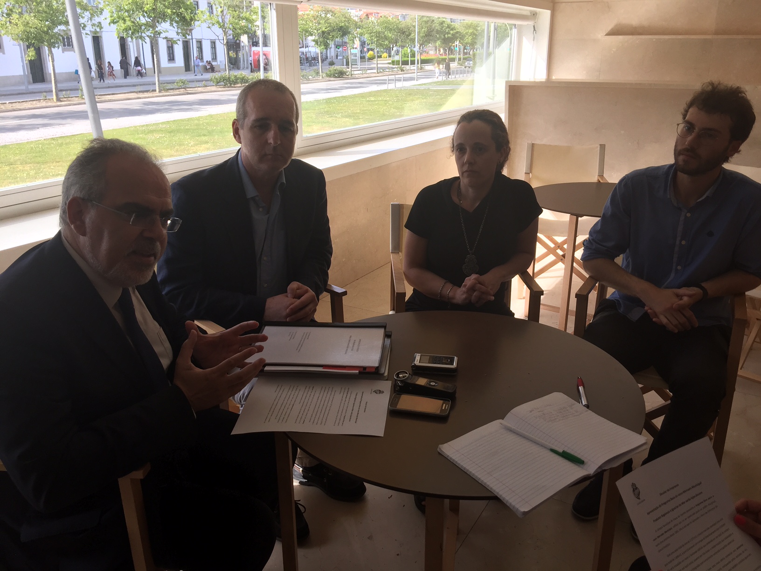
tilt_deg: -19.9
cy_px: 286
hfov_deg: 61.7
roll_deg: -1.0
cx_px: 380
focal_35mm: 29
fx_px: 638
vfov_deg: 48.2
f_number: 2.2
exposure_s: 1/299
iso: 32
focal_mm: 4.15
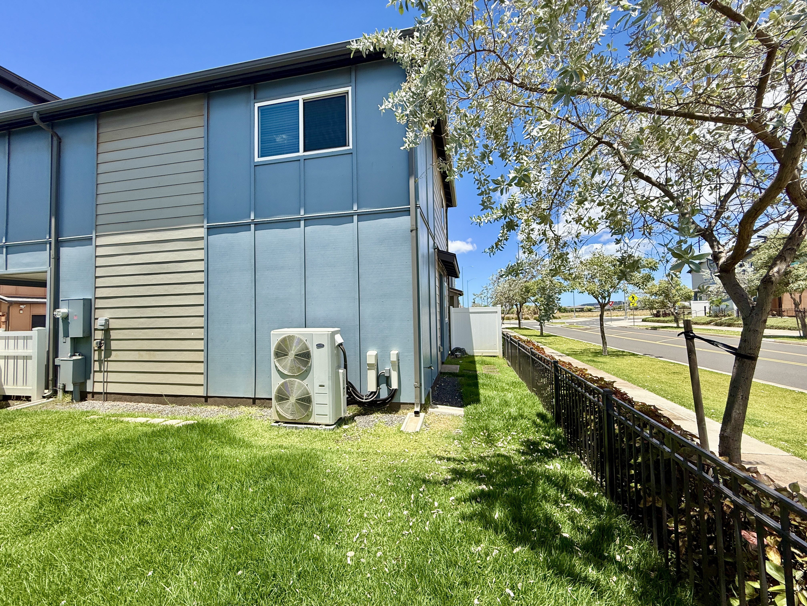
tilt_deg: +2.4
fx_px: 326
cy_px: 303
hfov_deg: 102.1
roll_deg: +1.2
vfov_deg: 85.7
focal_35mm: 14
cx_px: 404
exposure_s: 1/1613
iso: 50
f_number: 2.2
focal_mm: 2.22
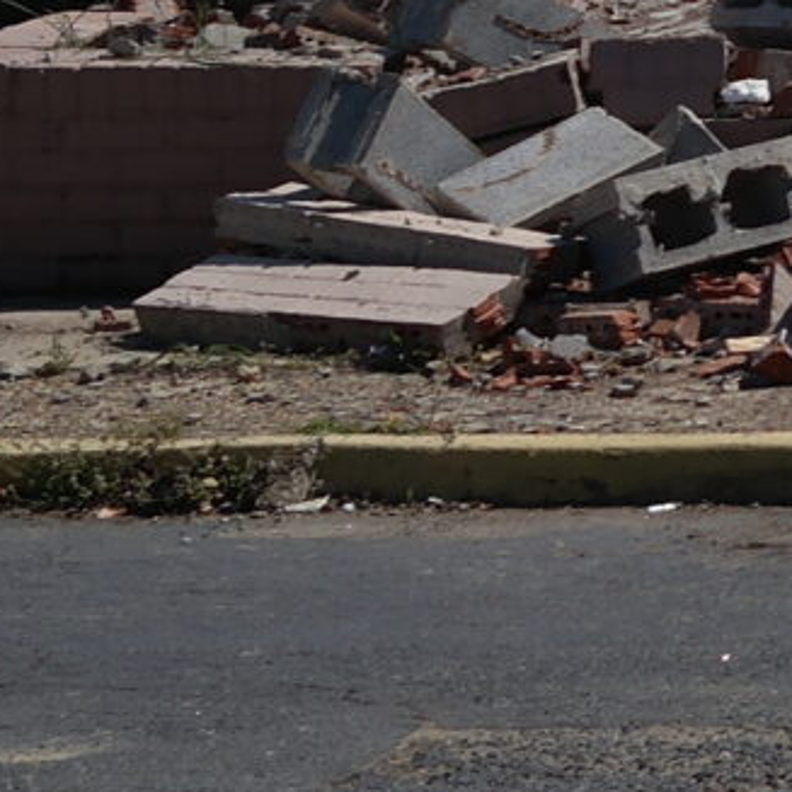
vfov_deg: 6.4
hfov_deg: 5.9
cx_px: 2754
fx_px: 6885
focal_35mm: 266
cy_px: -902
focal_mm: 26
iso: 100
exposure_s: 1/400
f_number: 8
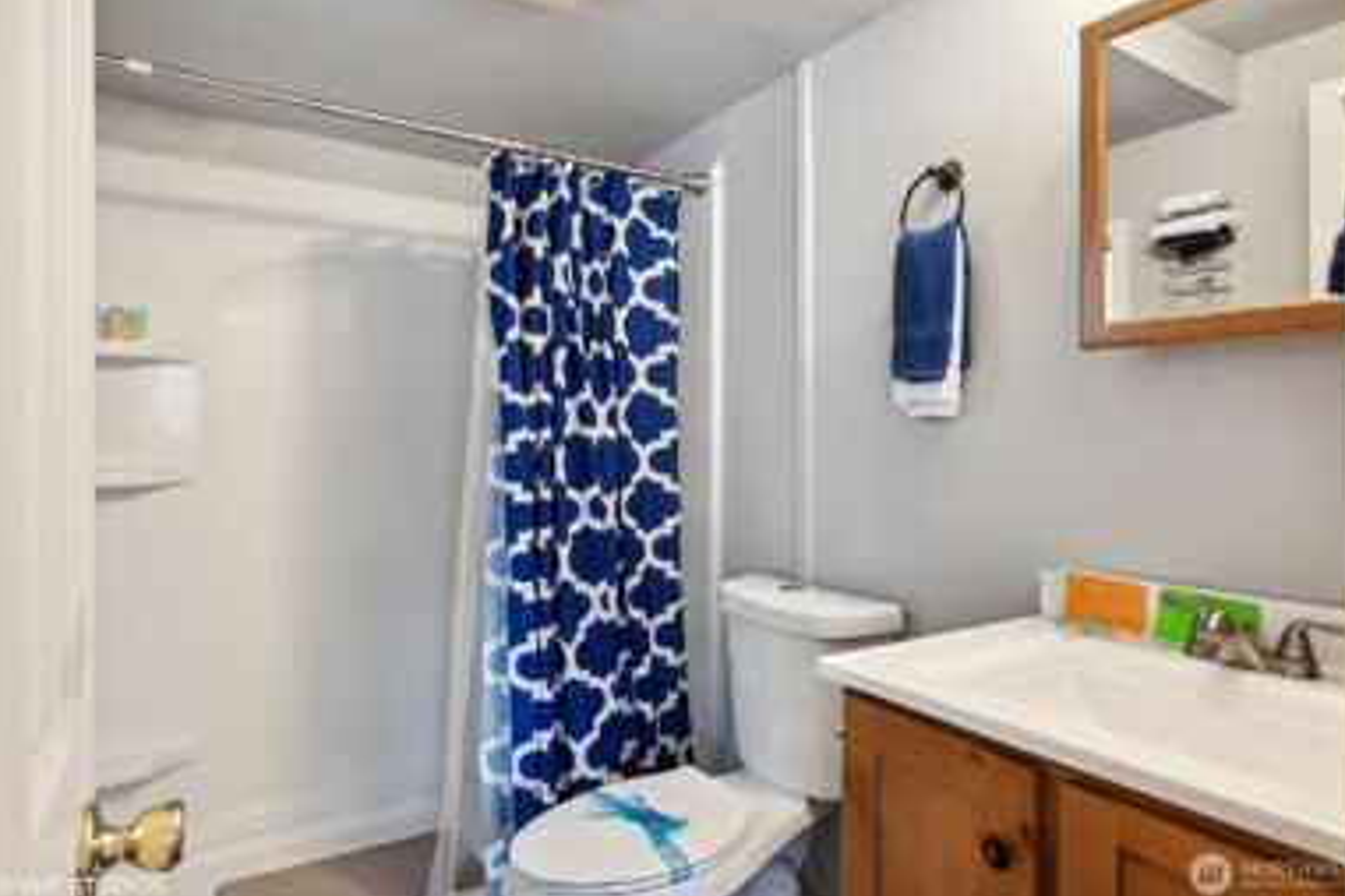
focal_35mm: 21
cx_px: 688
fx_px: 785
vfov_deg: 59.5
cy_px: 436
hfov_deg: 81.2
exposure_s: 1/8
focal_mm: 20
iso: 200
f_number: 8
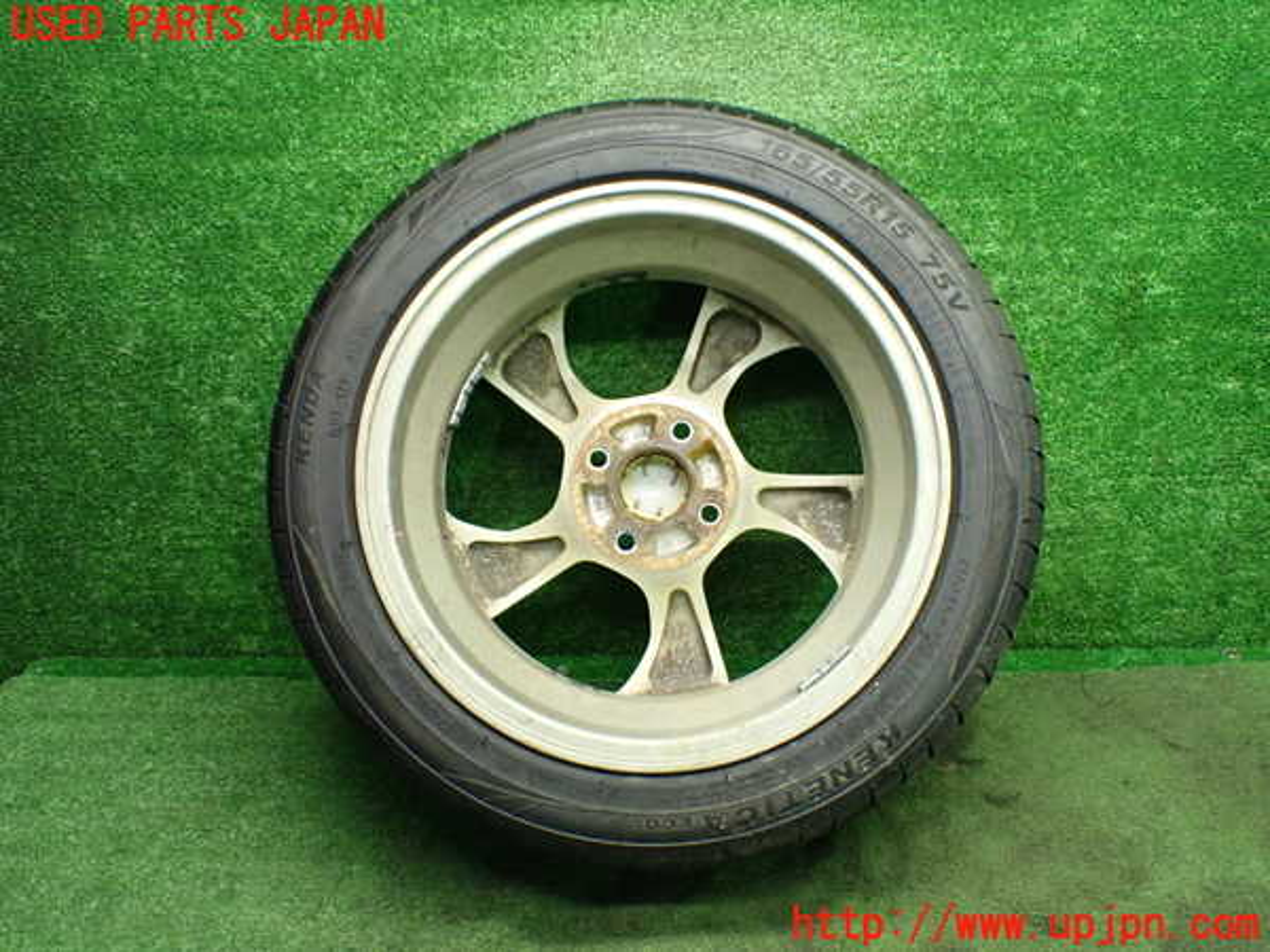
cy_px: 476
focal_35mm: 30
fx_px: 1101
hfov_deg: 60.0
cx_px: 635
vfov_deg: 46.8
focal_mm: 5.4
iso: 800
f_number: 2.3
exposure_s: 1/100
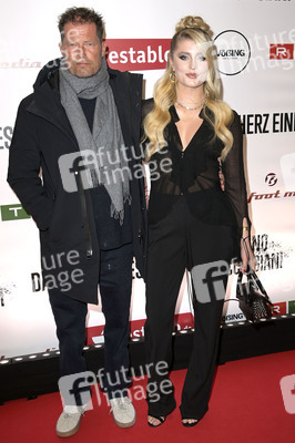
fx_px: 419
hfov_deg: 38.8
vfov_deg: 55.8
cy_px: 222
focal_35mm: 34
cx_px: 148
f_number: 5.6
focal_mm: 34
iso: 500
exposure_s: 1/250
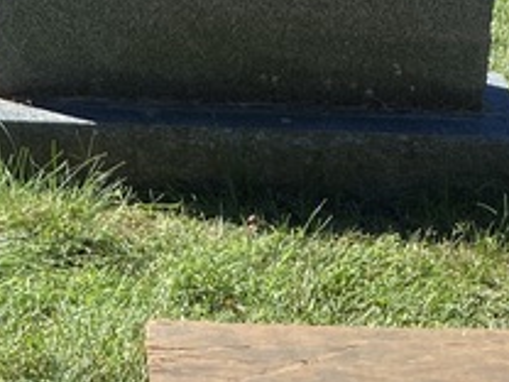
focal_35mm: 128
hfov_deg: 15.4
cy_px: 825
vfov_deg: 10.4
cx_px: 208
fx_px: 1882
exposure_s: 1/1272
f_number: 1.8
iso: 32
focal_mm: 4.25
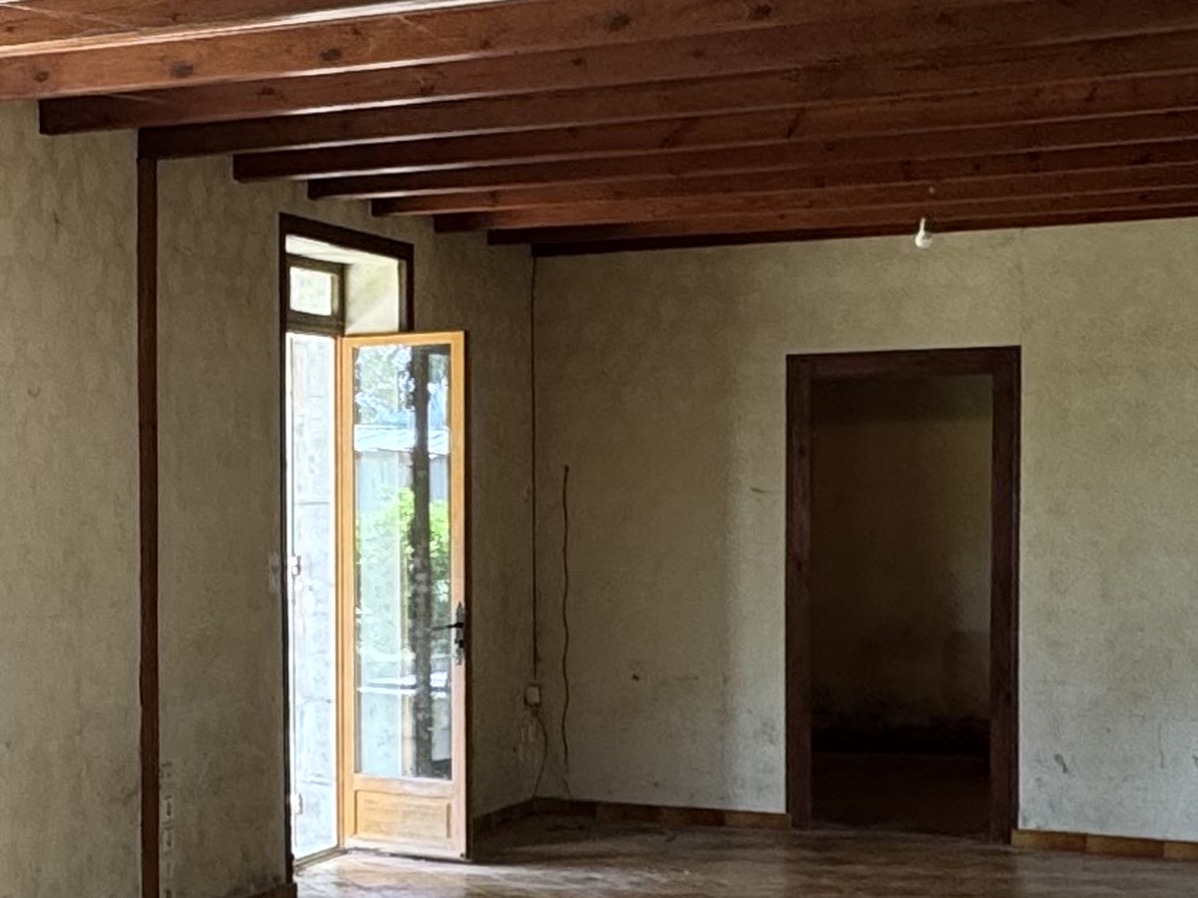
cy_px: 537
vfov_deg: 21.9
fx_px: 2318
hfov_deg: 27.4
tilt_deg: -0.4
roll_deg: +0.3
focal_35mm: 67
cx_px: 11
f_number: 2.2
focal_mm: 2.22
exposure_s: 1/99
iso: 160
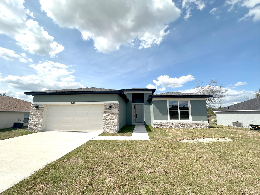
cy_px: 98
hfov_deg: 102.1
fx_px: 105
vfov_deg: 85.7
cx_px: 130
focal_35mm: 14
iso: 50
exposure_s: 1/3205
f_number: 2.2
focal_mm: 2.22
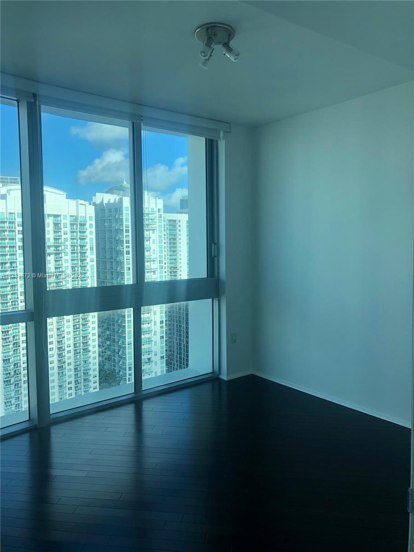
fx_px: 446
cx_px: 207
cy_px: 276
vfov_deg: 63.4
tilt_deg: -4.4
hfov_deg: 49.7
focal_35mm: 28
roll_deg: +0.6
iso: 20
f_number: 1.8
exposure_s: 1/615
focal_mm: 3.99
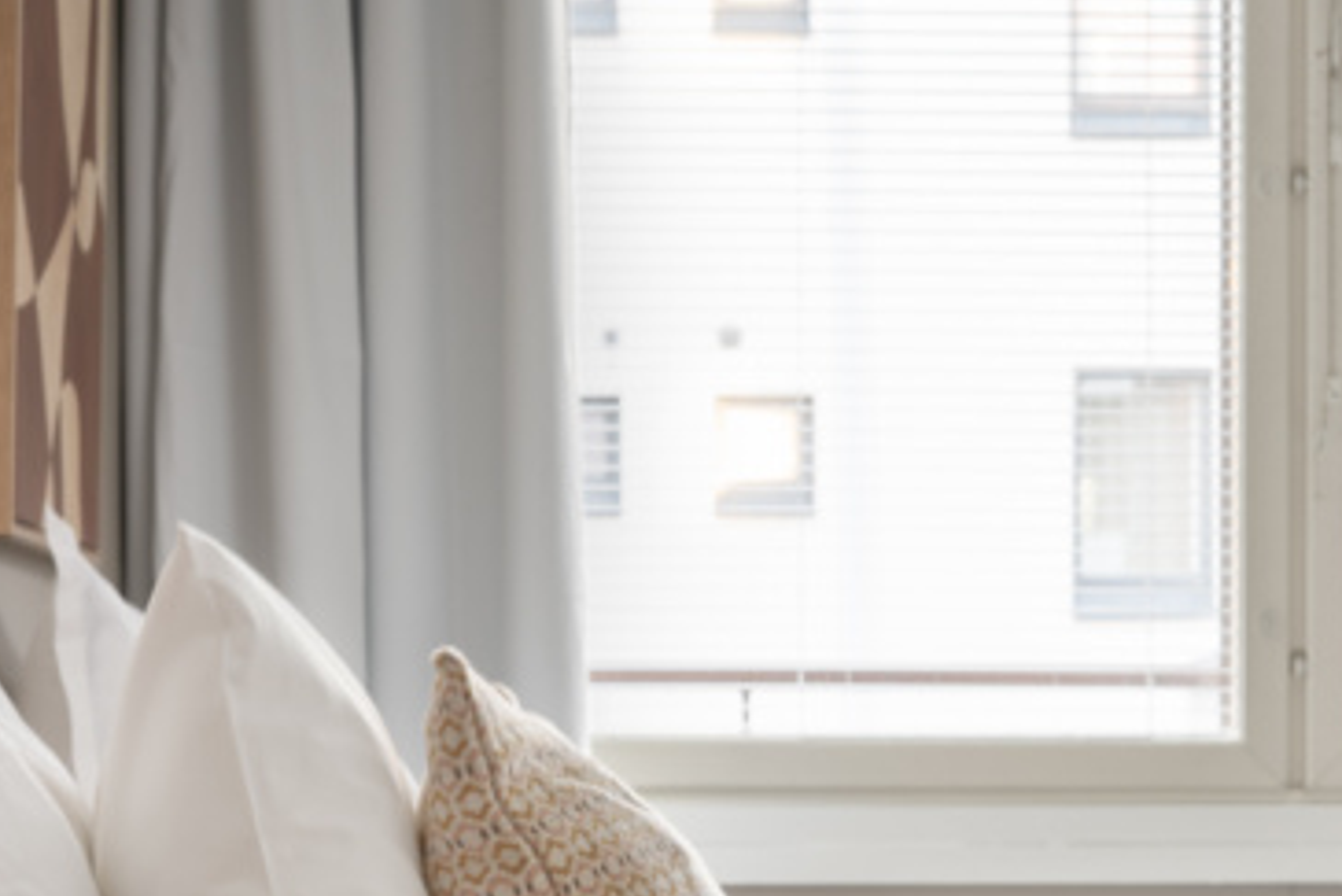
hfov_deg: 19.8
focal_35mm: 103
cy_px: 793
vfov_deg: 13.2
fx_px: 3841
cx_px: 763
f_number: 11
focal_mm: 50
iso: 100
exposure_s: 5
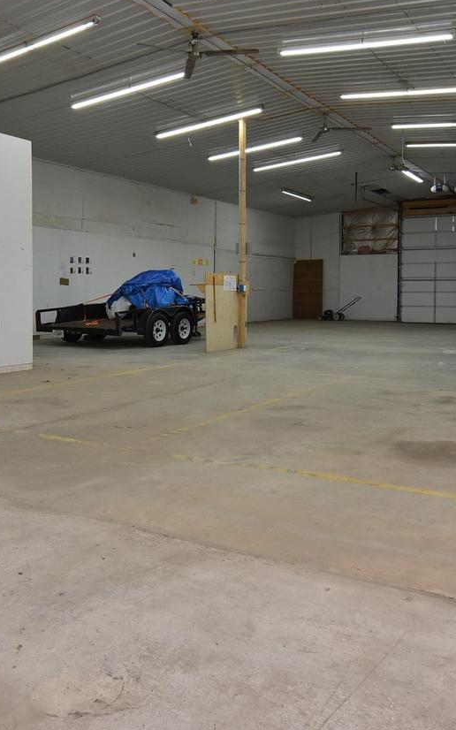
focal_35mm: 32
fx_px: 637
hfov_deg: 39.3
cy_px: 315
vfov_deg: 59.4
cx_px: 188
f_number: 7.1
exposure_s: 1/50
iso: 400
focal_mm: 12
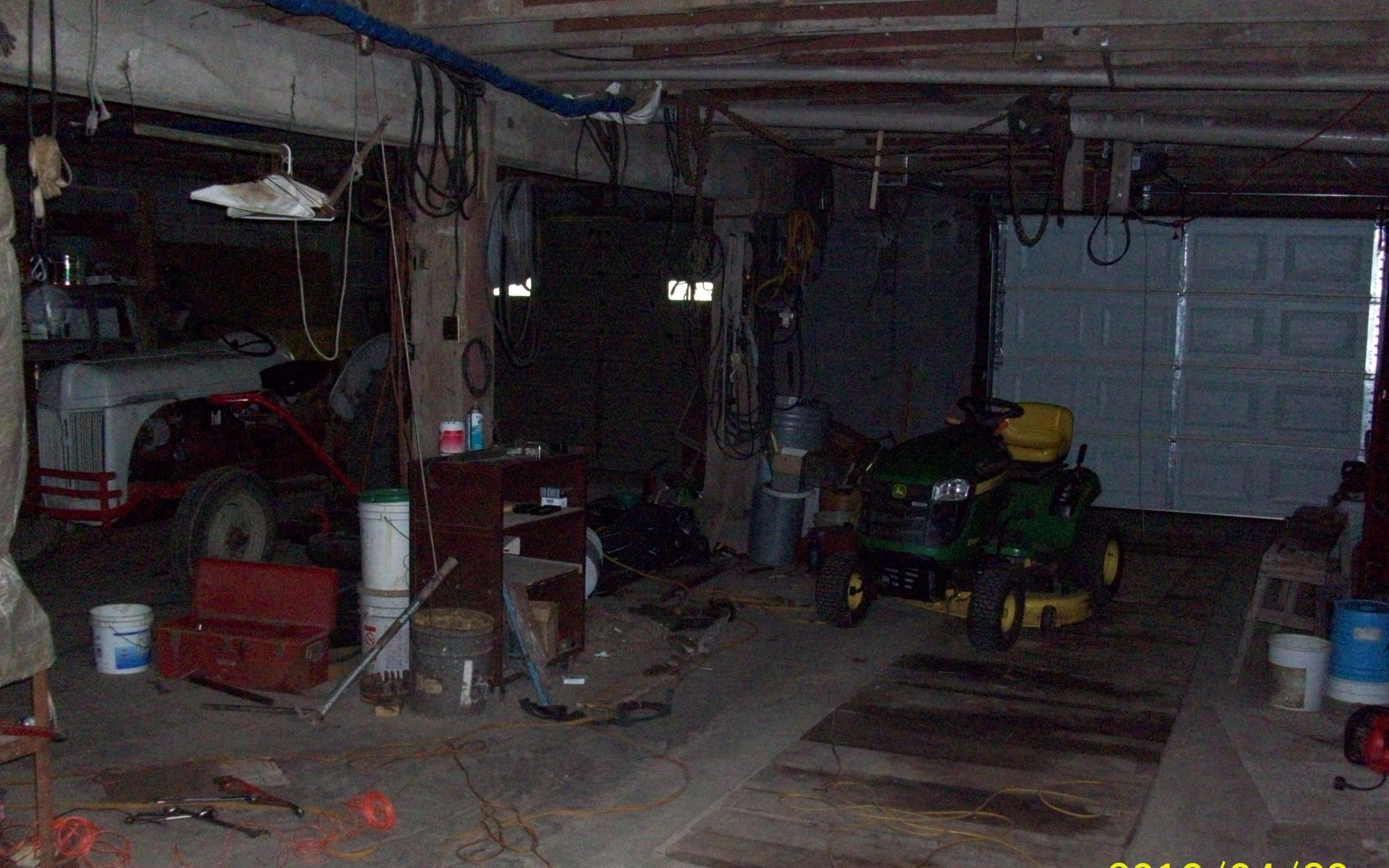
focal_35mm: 37
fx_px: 1401
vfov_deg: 34.4
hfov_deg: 52.7
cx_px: 708
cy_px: 475
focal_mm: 5.7
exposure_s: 1/60
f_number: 2.8
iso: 320
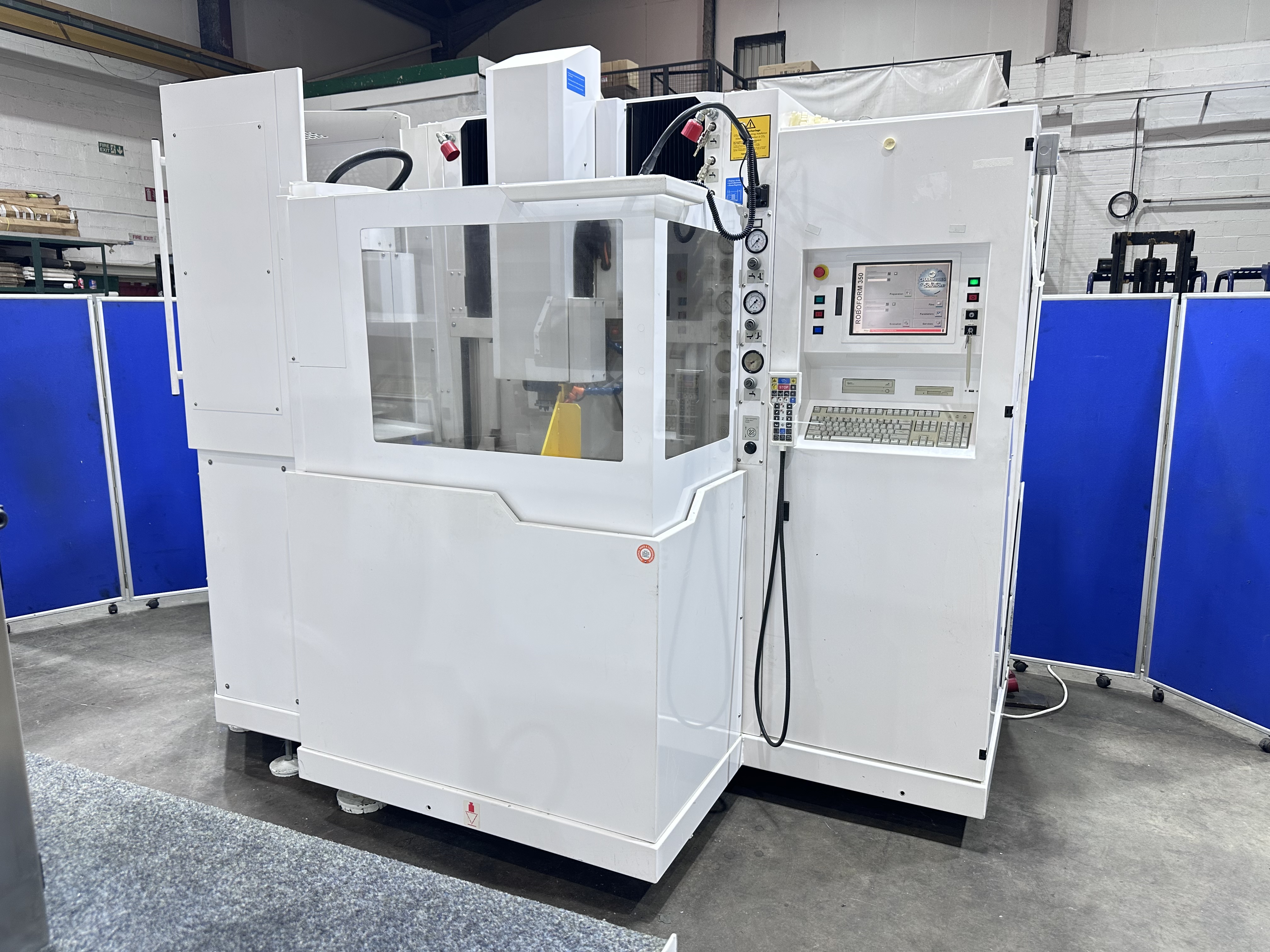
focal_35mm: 24
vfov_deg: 56.8
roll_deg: +0.0
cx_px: 635
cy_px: 476
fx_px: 881
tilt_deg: -10.5
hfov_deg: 71.6
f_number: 1.78
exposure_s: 1/50
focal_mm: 6.86
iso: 125
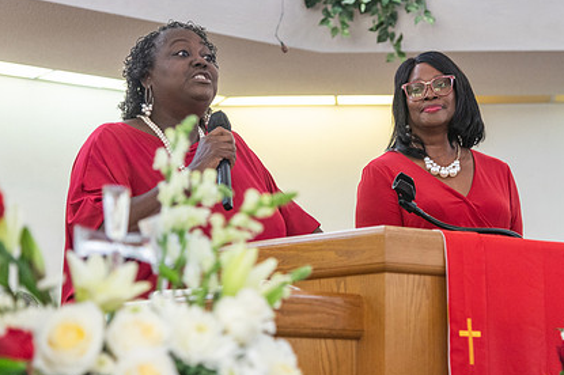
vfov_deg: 11.7
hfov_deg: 17.5
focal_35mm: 117
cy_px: 169
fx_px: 1831
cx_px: 352
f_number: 4
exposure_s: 1/100
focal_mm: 78
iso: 1600
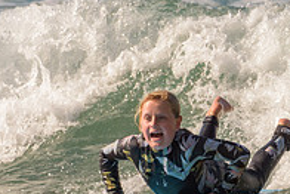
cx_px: 199
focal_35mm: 1812
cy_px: 145
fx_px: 14607
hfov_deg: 1.1
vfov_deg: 0.8
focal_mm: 500
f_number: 5.6
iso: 180
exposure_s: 1/2000
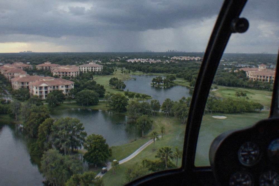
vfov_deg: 33.4
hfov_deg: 48.5
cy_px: 93
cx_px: 140
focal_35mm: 40
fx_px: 310
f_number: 11
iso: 320
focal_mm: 40
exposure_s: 1/80
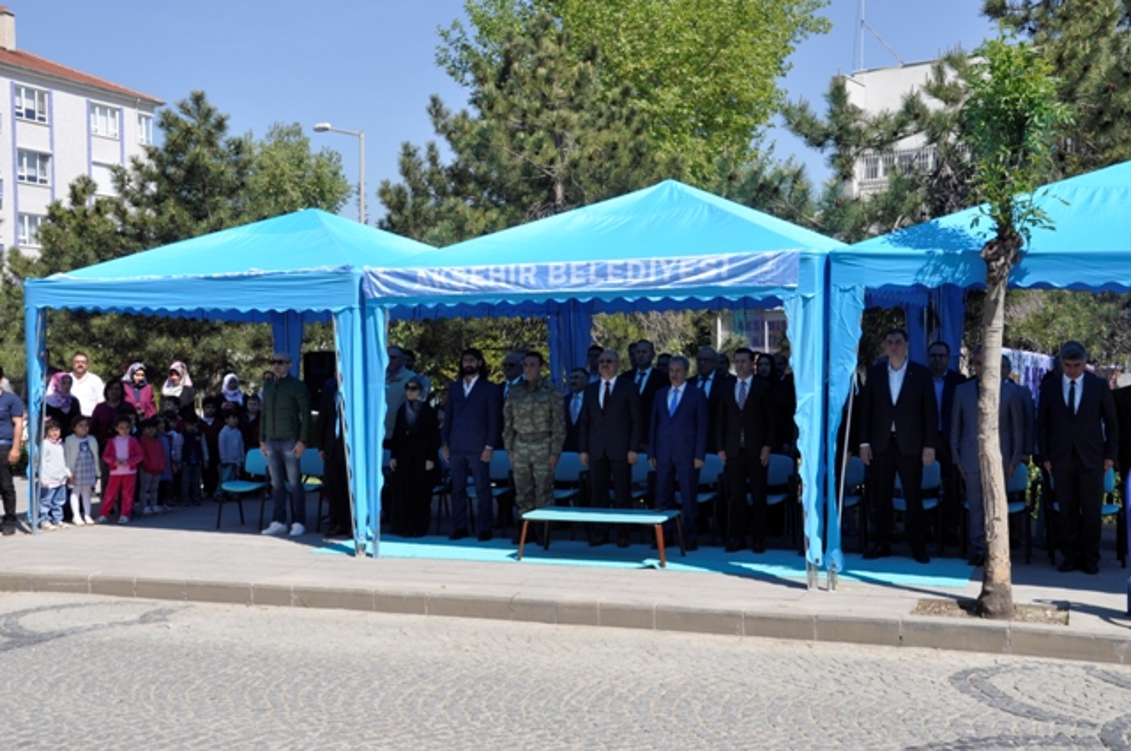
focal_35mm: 42
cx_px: 566
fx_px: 1318
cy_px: 376
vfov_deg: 31.8
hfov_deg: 46.5
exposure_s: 1/400
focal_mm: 28
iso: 320
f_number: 10
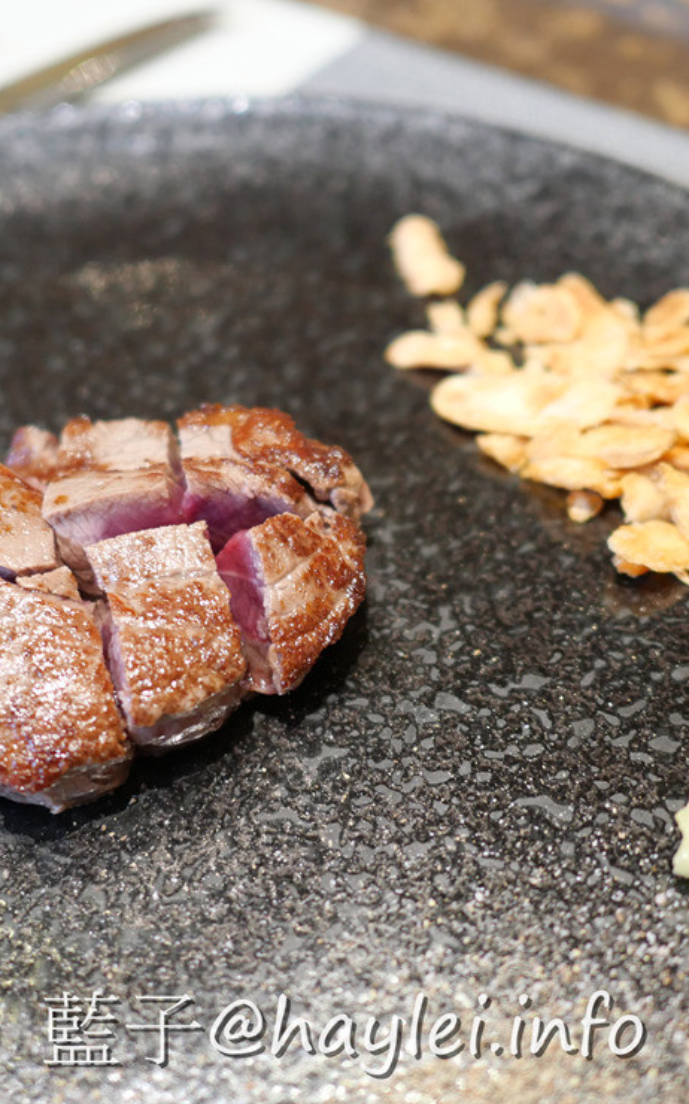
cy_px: 549
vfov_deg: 46.2
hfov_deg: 29.8
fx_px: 1293
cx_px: 307
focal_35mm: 43
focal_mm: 15
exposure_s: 1/60
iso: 800
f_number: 1.7
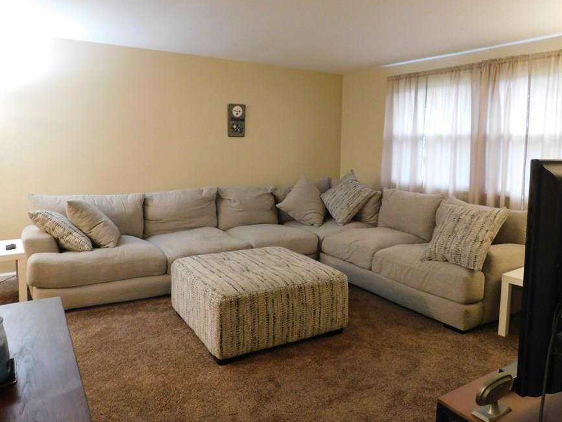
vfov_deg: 51.2
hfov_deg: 65.3
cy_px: 181
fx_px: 438
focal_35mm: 27
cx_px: 300
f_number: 3
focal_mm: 4
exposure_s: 1/8
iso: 400
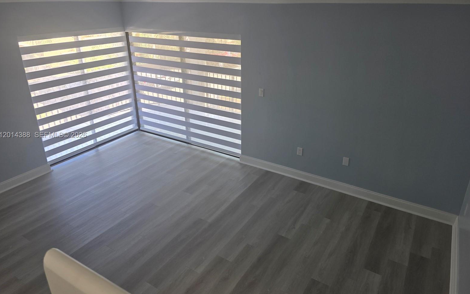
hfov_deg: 72.5
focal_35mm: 25
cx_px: 234
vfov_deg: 49.2
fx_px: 320
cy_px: 135
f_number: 1.7
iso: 80
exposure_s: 1/180
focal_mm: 6.3
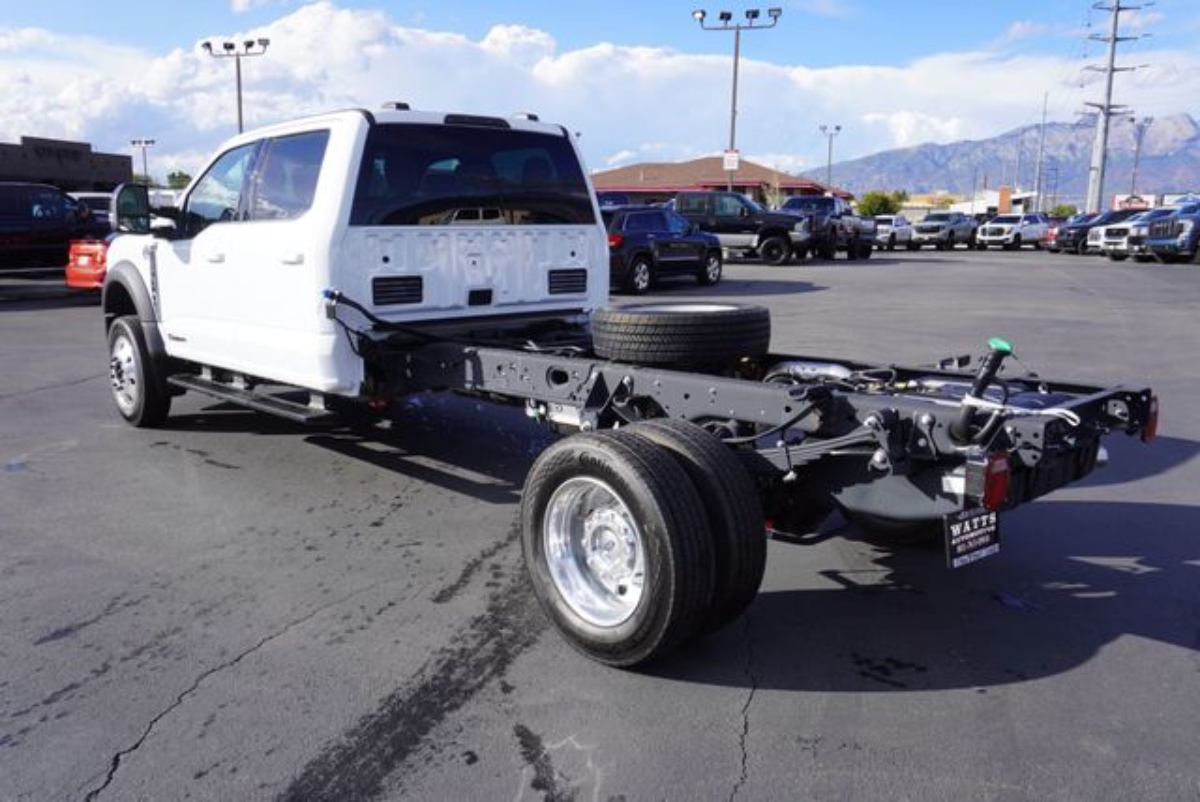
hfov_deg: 61.9
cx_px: 600
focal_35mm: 30
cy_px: 401
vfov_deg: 43.7
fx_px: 1001
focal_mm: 20
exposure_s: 1/200
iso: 100
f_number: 7.1
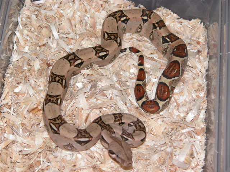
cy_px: 86
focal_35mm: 136
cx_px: 115
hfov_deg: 14.5
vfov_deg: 10.9
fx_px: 904
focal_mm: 34.7
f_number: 3.8
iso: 100
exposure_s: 1/125
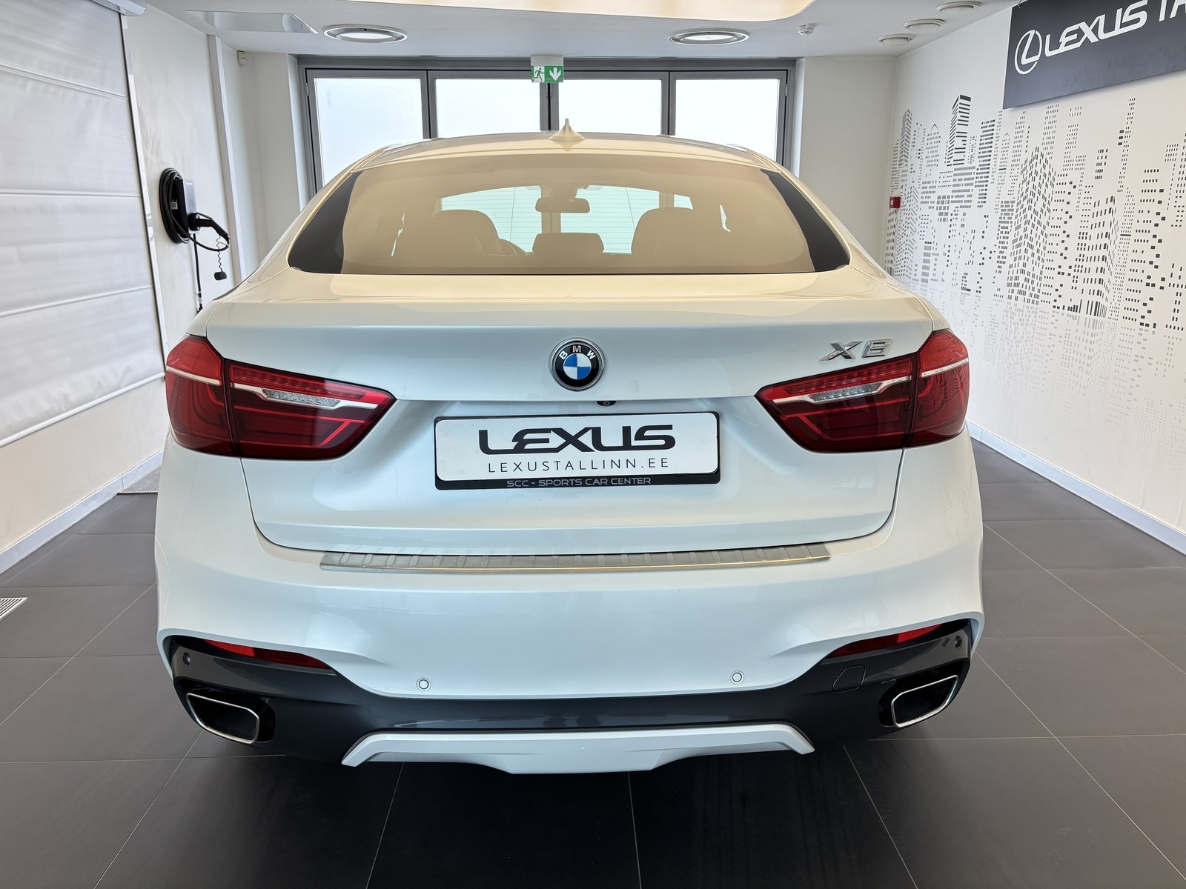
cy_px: 444
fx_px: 891
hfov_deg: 67.3
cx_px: 593
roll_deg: -0.2
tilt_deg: -15.2
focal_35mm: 26
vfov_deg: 53.1
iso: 50
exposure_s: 1/121
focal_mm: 5.96
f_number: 1.6
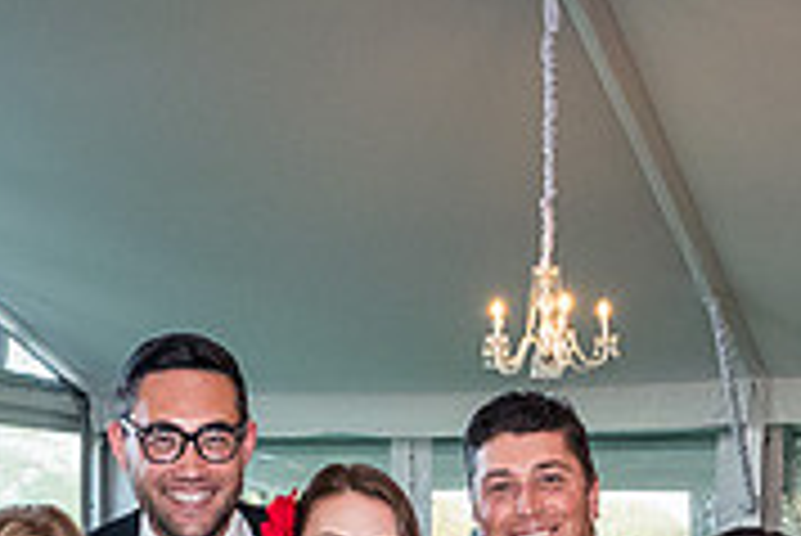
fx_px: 1960
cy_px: 867
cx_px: 351
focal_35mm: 88
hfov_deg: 23.1
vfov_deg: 14.3
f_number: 5.6
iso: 1600
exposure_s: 1/80
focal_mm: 18
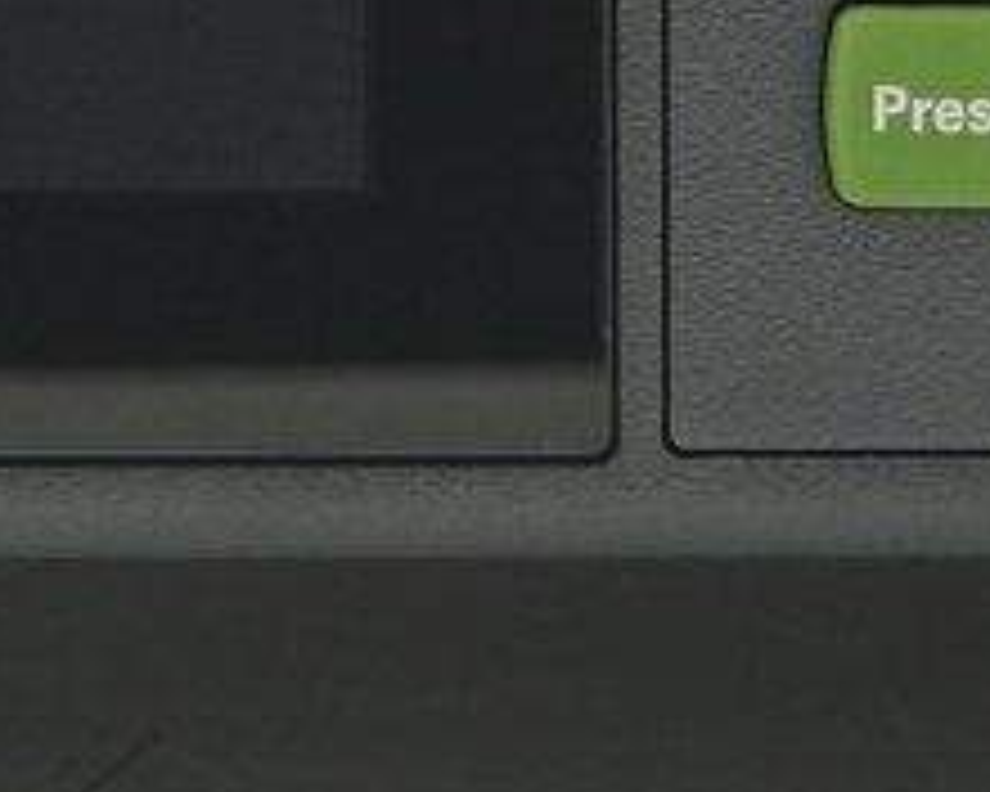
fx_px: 9728
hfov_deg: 5.6
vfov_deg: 4.6
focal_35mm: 332
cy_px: -785
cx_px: -1395
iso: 100
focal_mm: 13.92
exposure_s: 1/15
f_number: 3.2
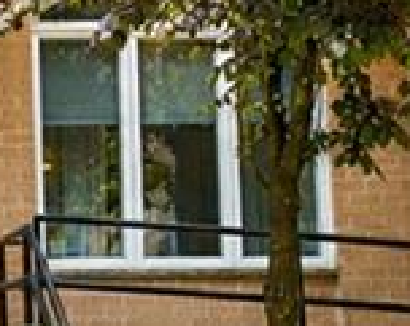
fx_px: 1381
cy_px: 137
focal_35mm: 114
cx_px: -256
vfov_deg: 13.5
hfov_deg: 15.2
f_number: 4
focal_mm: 18
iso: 500
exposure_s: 1/160
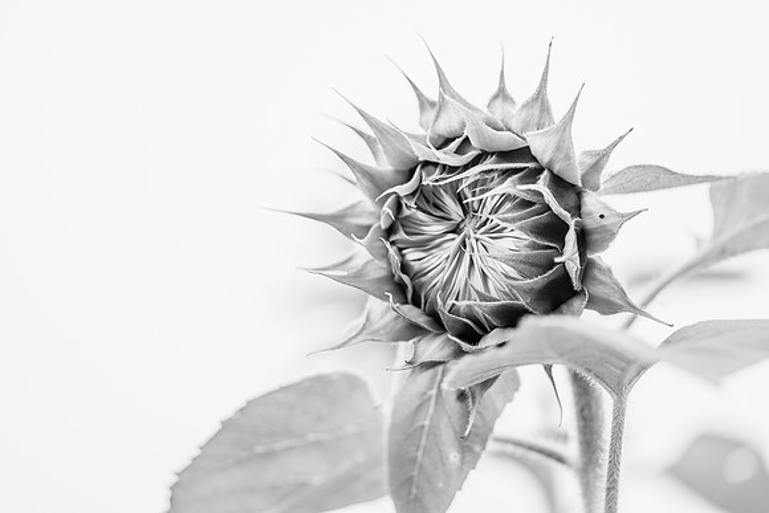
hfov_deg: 13.1
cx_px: 384
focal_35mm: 157
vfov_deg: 8.7
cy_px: 256
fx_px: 3354
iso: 200
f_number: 3.5
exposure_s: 1/125
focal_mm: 105
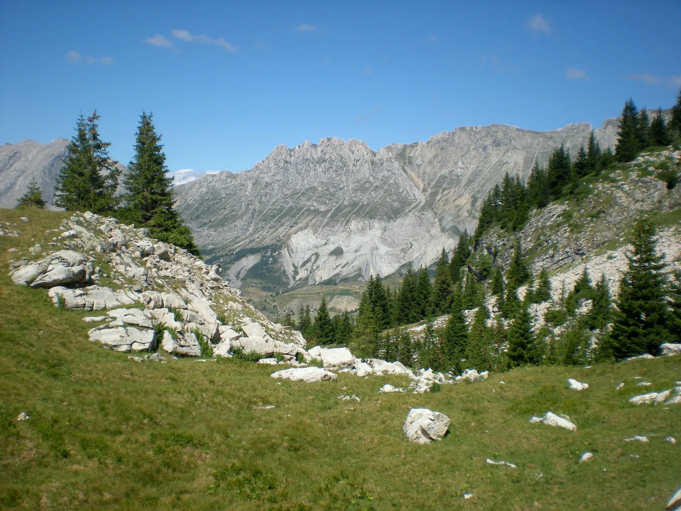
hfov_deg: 49.0
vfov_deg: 37.7
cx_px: 340
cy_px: 256
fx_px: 748
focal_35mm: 38
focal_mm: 6.3
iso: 64
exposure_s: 1/580
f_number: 4.6
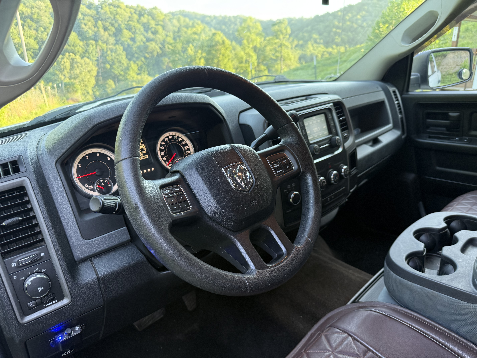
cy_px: 179
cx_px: 238
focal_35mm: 24
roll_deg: +0.5
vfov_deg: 56.8
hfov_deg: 71.6
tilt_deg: -18.4
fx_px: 331
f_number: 1.78
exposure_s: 1/121
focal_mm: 6.76
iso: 160
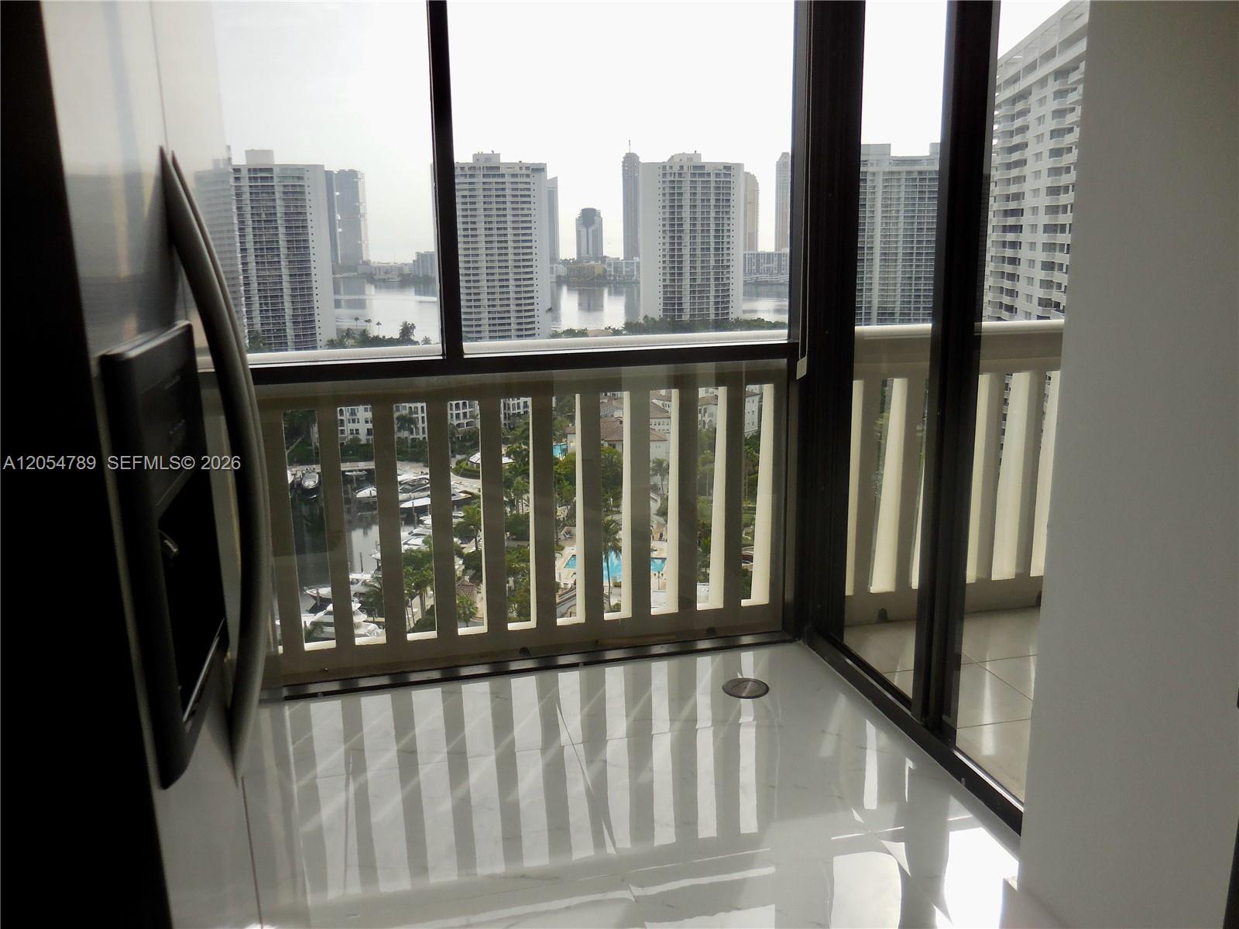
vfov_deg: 49.7
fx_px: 1002
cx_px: 620
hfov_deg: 63.4
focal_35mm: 28
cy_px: 464
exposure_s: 1/640
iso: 125
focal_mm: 5
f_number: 3.5
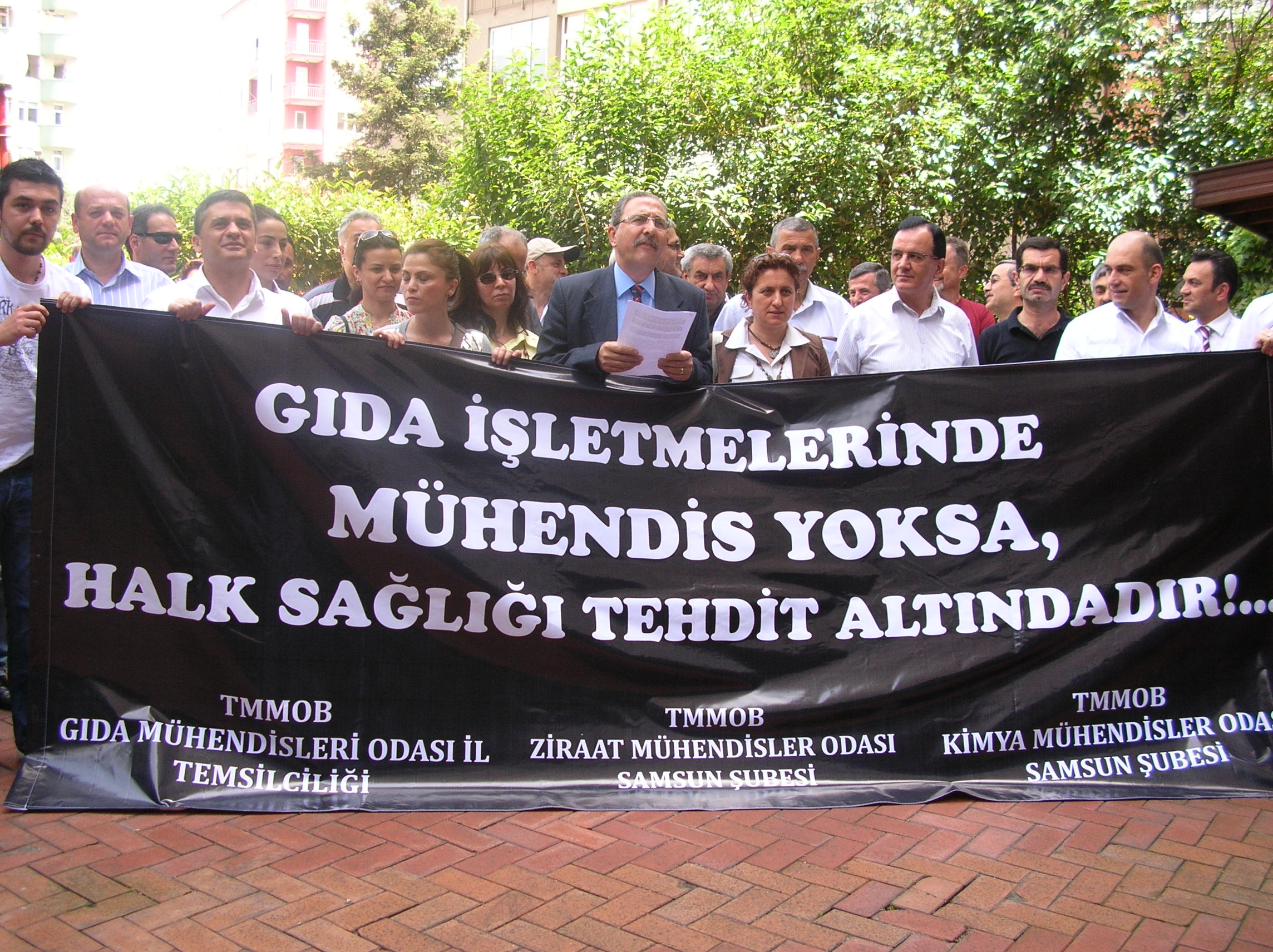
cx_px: 636
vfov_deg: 40.6
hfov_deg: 52.7
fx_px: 1286
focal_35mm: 35
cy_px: 476
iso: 50
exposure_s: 1/96.3
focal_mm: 5.8
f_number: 2.8
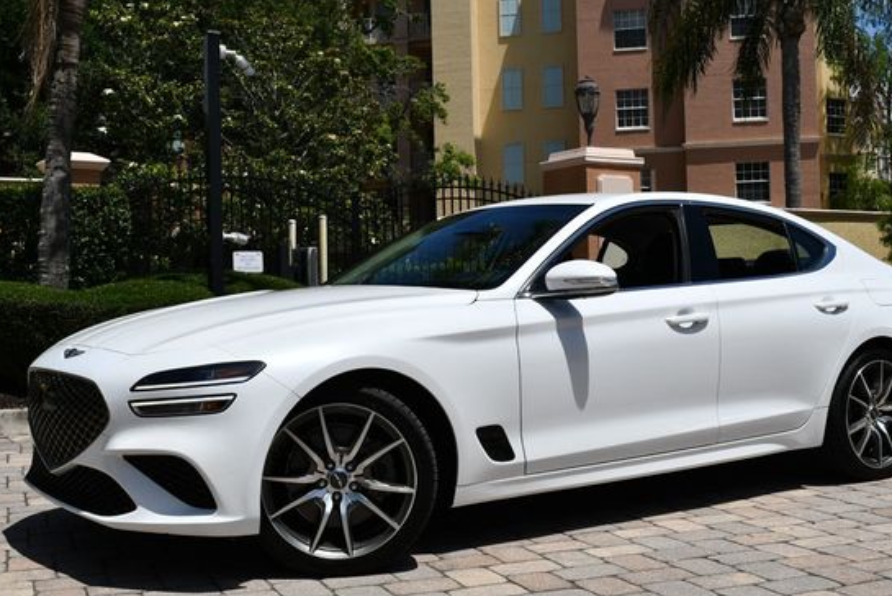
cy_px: 295
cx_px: 483
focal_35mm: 47
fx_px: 1165
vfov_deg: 28.7
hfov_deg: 41.9
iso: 100
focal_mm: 20
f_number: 10
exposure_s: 1/400
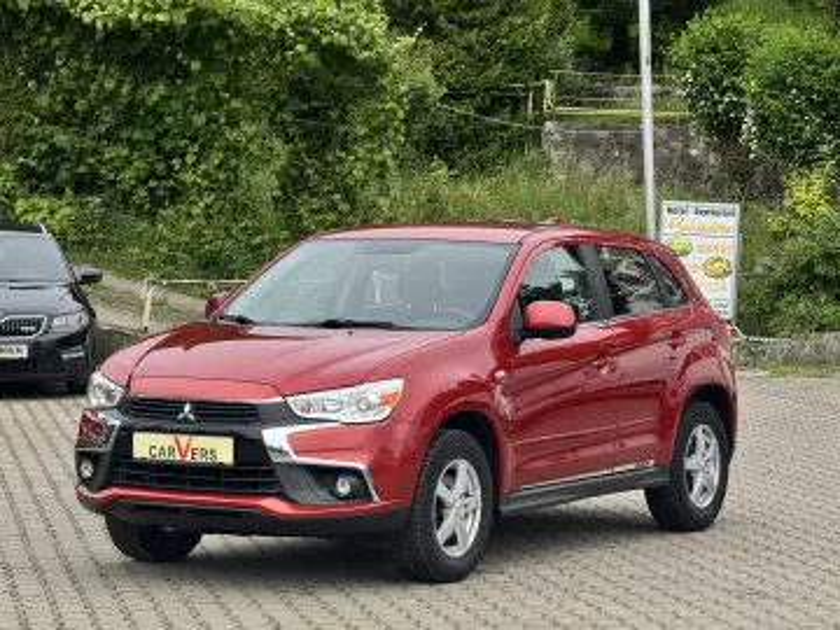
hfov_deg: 16.4
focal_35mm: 120
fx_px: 2912
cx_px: 420
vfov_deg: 12.3
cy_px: 315
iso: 50
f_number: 2.8
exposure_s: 1/1064
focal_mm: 15.66
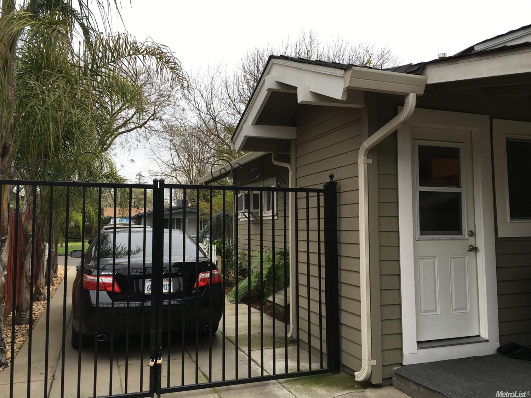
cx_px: 266
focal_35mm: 29
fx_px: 445
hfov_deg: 61.7
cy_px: 199
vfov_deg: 48.2
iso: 25
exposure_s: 1/120
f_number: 2.2
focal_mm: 4.15
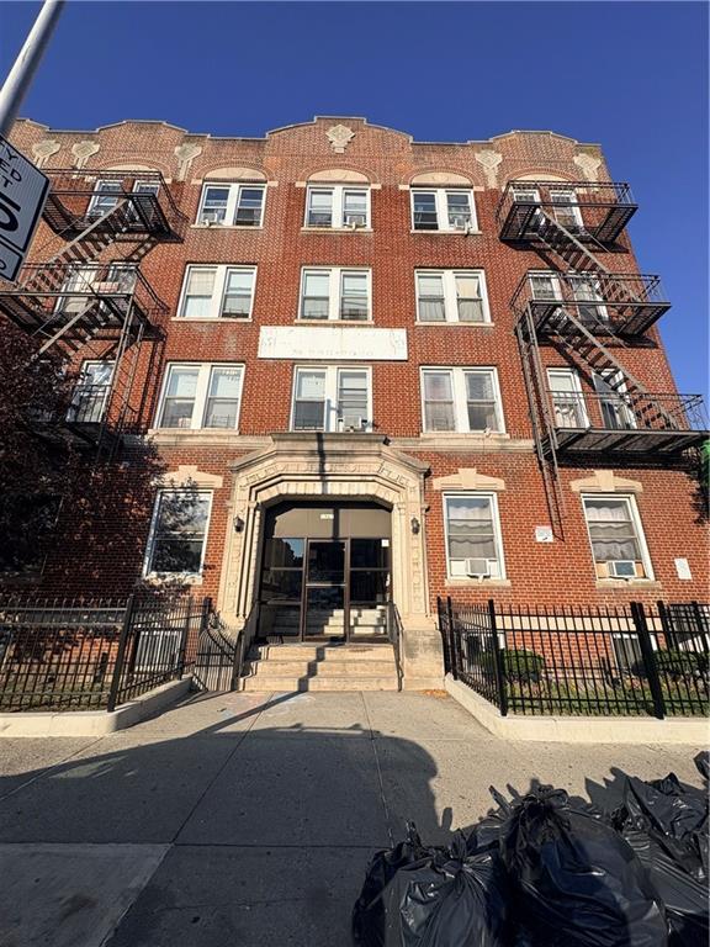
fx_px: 383
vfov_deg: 102.1
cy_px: 474
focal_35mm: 14
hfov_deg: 85.7
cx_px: 355
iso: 50
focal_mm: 2.22
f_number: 2.2
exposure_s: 1/3106
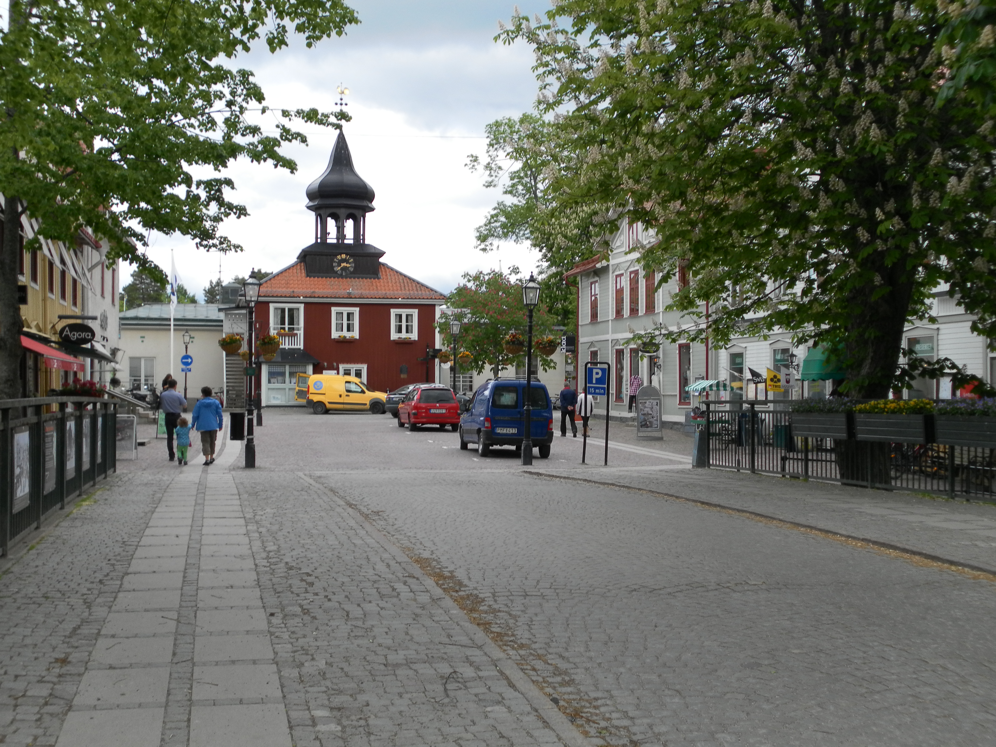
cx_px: 498
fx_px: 1324
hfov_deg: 41.2
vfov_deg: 31.5
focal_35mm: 46
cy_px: 374
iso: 80
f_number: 4.3
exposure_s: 1/200
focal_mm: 8.2
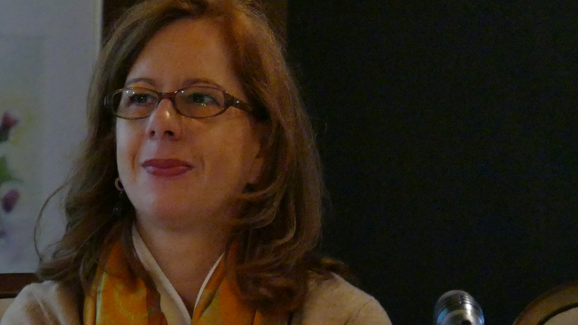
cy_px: 192
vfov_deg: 2.2
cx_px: 353
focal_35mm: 549
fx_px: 8415
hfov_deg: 3.9
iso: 3200
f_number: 4
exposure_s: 1/200
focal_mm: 85.83
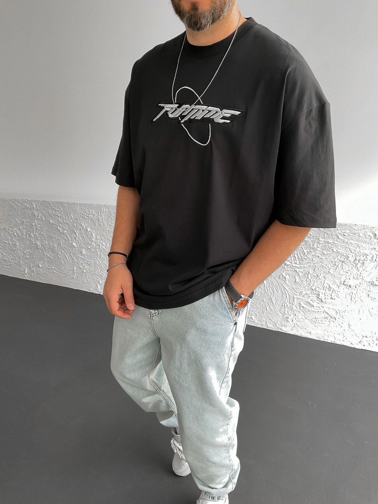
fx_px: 422
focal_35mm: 29
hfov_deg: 48.2
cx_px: 189
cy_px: 252
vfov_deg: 61.7
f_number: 1.8
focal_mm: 3
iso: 50
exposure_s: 1/120
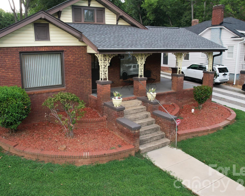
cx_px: 105
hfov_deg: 61.9
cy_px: 85
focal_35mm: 28
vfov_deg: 51.4
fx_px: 203
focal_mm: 8.38
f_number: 2.8
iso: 130
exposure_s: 1/60
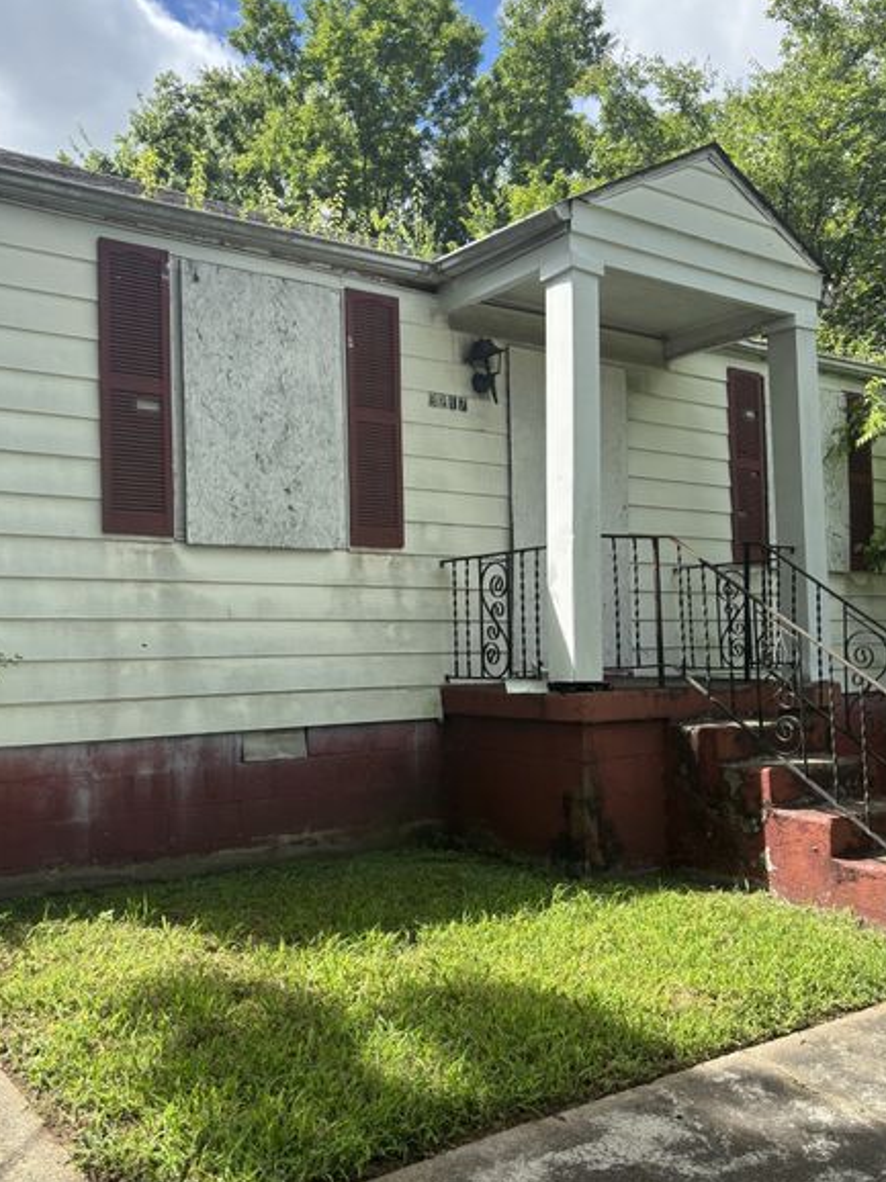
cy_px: 598
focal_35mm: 30
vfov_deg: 60.0
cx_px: 403
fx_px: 1025
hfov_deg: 46.7
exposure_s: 1/1399
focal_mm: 5.96
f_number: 1.6
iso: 50
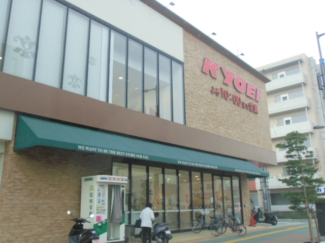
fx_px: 310
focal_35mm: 33
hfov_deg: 55.4
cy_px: 122
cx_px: 162
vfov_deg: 42.9
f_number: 3.7
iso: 200
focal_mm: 5.93
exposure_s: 1/100
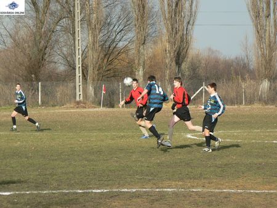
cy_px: 104
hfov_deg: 10.3
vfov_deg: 7.7
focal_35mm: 192
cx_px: 138
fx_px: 1536
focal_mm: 32.9
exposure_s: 1/500
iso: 64
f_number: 3.3
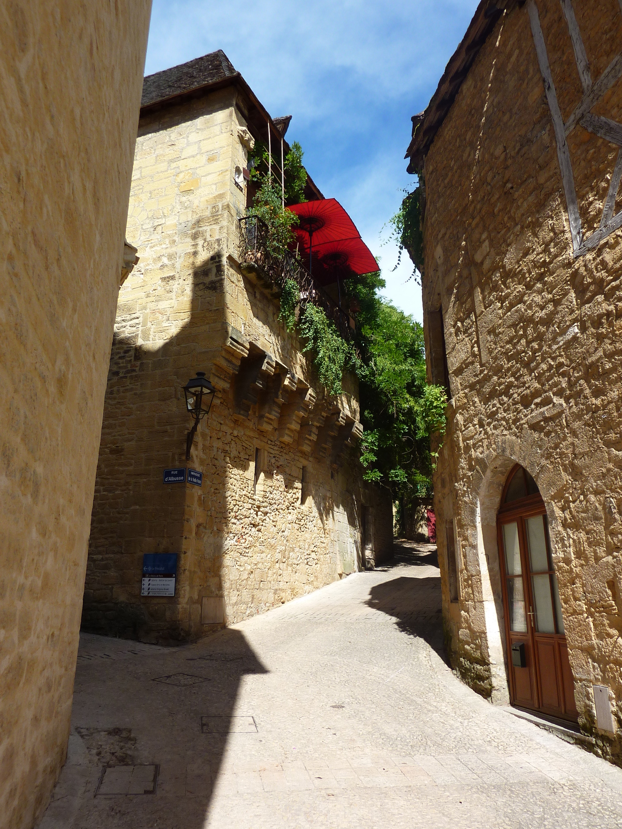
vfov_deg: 69.4
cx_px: 311
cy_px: 414
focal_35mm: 25
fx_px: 599
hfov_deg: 54.9
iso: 80
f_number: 4
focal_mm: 4.1
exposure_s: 1/500
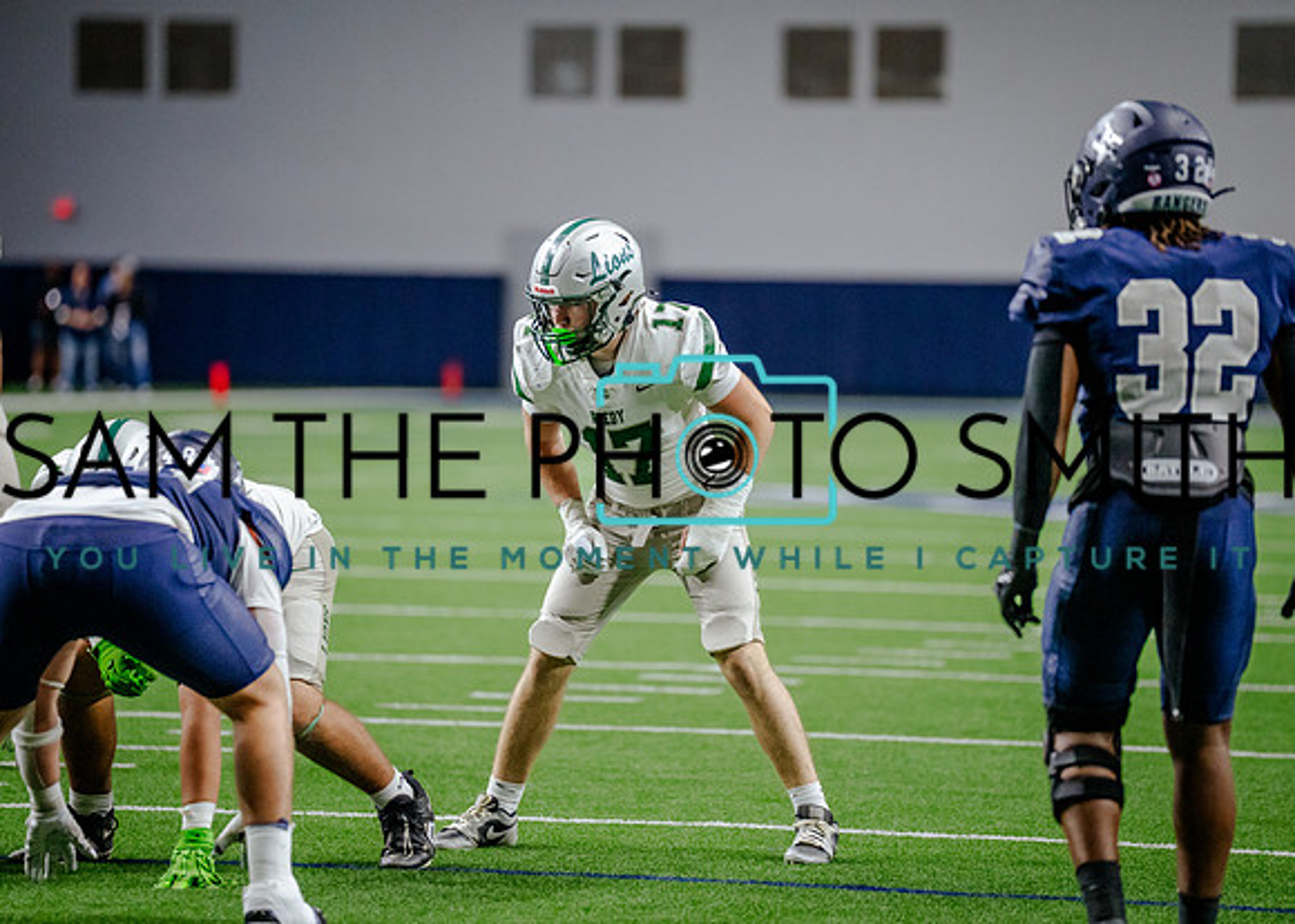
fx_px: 8435
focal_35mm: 229
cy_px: 444
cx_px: 634
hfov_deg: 8.8
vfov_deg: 6.3
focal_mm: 200
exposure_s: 1/1250
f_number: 2.8
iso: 3200
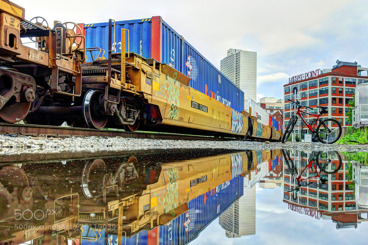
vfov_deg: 38.9
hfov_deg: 55.8
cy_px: 122
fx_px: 347
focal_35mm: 34
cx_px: 184
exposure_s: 1/400
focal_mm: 12.5
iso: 125
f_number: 4
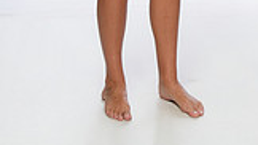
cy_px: -186
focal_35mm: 148
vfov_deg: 7.7
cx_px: 226
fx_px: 1012
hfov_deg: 14.4
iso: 640
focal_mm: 51
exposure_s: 1/250
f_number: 7.1
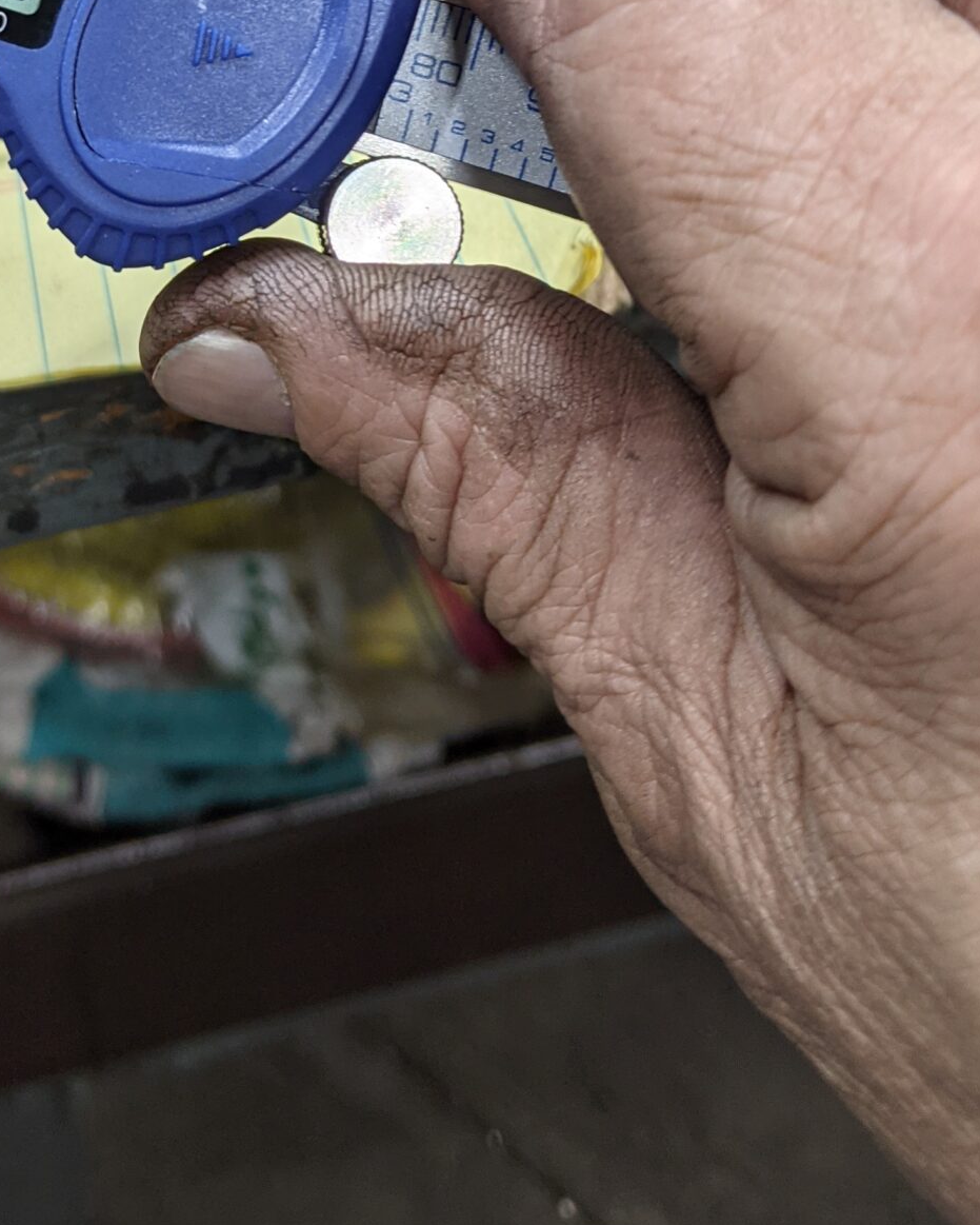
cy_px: -11
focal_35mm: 58
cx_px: 43
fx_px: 2102
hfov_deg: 25.2
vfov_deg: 30.1
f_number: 1.8
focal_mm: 4.44
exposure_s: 1/40
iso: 66
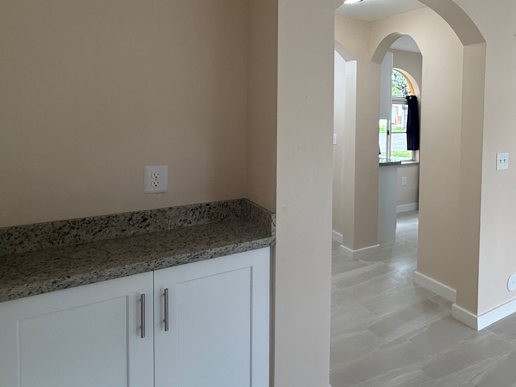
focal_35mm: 27
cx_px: 463
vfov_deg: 50.4
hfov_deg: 56.5
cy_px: 129
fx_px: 402
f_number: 2.2
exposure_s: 1/120
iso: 125
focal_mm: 2.22
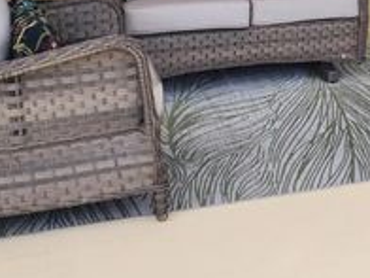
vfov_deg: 18.2
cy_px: -91
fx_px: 802
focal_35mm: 75
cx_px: 355
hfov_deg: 25.0
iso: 12
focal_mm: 6.4
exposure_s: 1/304
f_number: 1.8
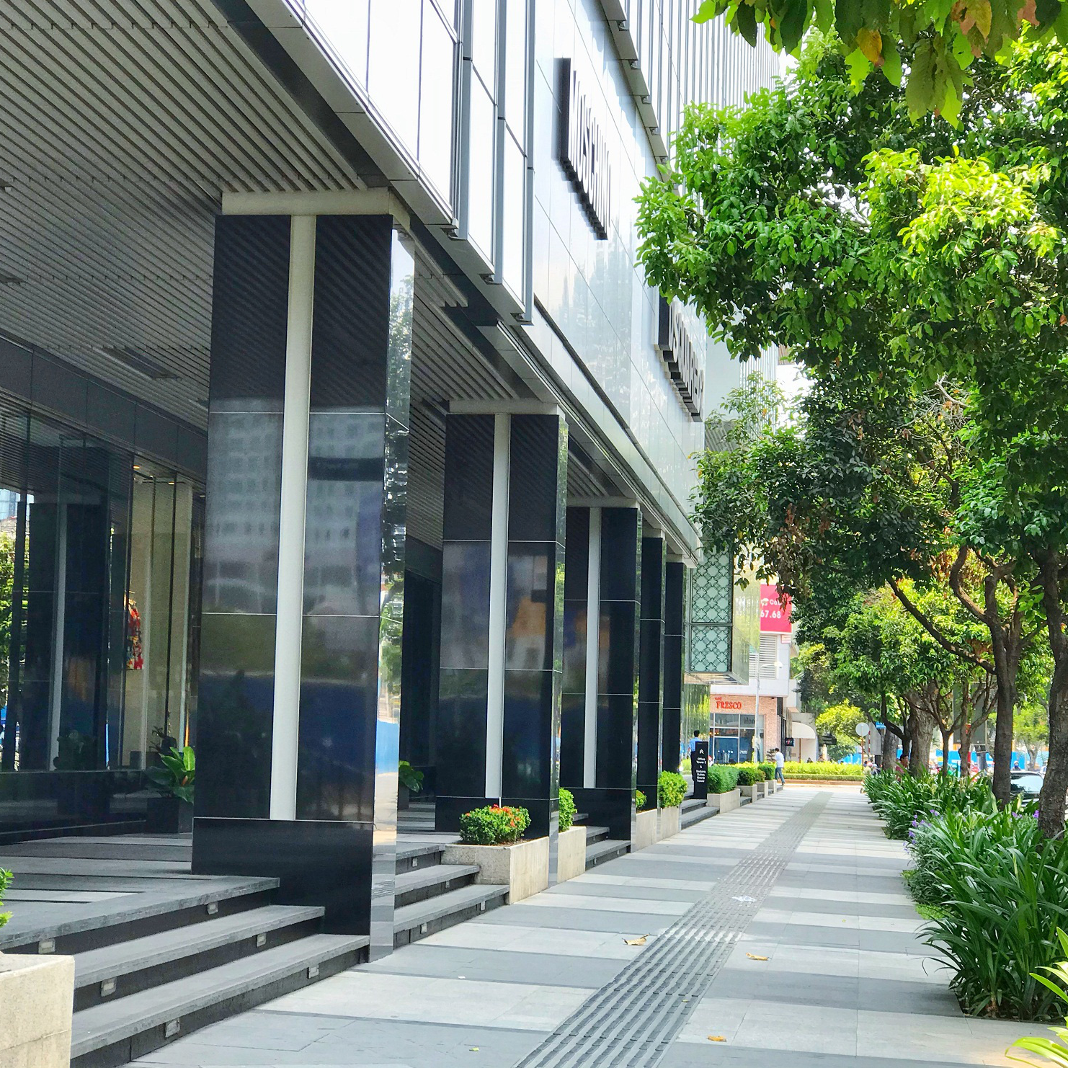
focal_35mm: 68
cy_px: 529
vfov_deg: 25.4
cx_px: 567
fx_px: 2374
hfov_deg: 25.4
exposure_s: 1/168
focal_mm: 6.6
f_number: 2.8
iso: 20
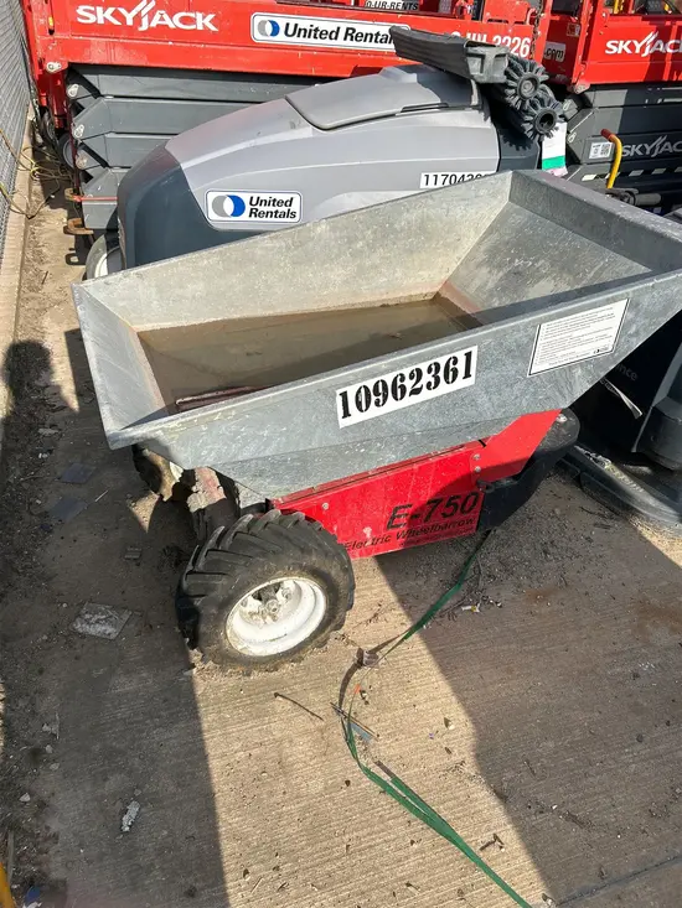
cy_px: 454
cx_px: 341
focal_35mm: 26
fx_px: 683
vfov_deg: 67.3
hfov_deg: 53.1
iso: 50
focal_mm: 5.7
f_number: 1.5
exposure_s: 1/4444
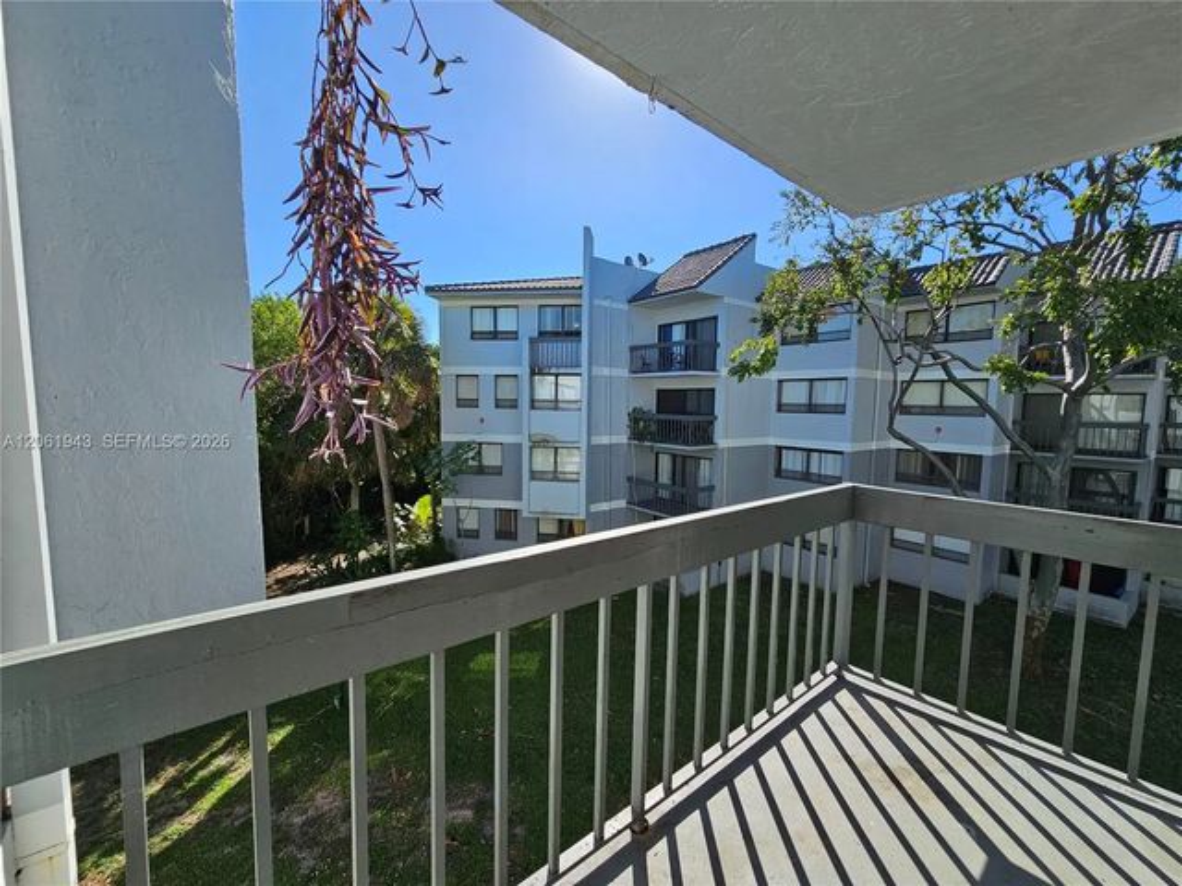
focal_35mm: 13
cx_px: 591
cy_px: 443
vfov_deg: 89.9
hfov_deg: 106.2
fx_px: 444
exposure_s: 1/1461
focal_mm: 2.2
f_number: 2.2
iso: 50
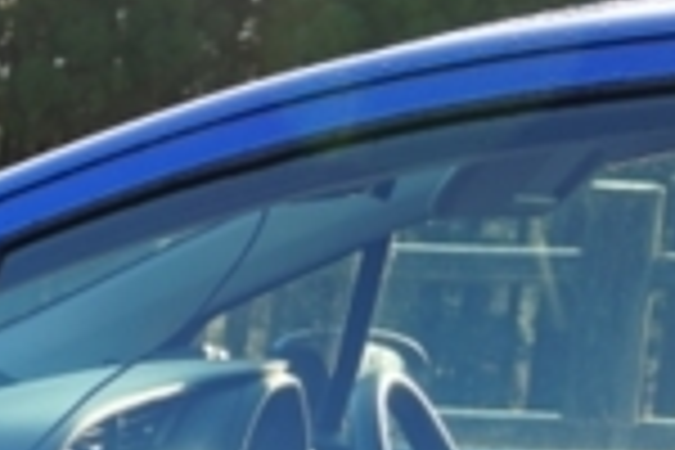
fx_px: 3094
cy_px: 590
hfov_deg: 10.9
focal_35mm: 165
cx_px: -828
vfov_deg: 8.2
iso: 100
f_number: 4.5
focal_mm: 31
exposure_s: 1/90
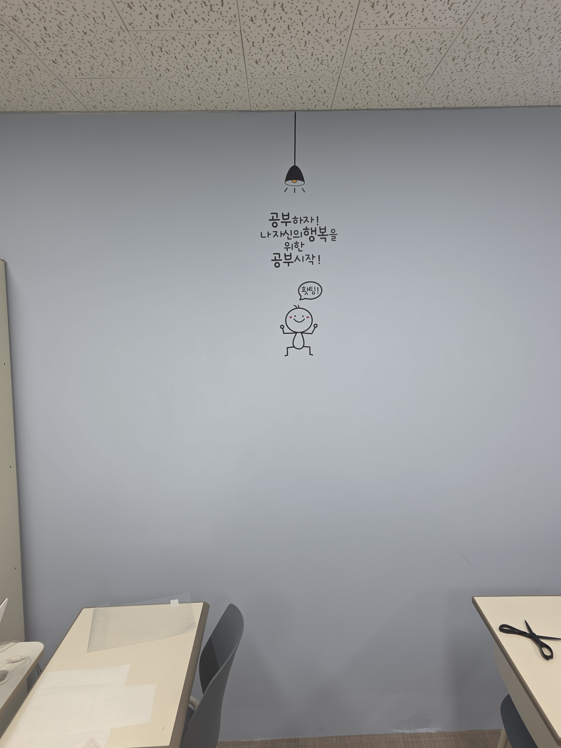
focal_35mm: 25
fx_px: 540
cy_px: 349
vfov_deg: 69.3
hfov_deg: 54.9
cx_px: 294
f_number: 1.7
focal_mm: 6.3
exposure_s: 1/120
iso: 80
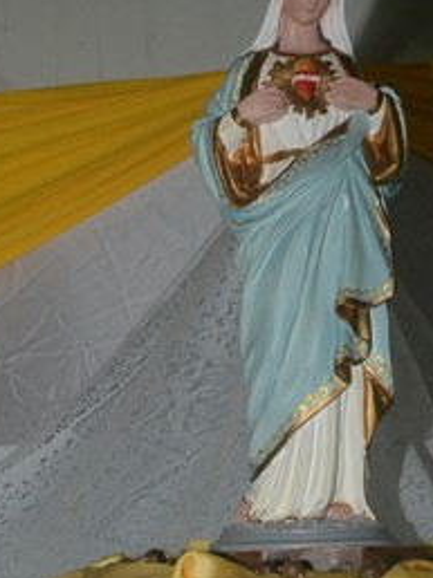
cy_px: 414
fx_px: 2439
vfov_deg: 13.5
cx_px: 305
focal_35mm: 146
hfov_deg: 10.1
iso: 3200
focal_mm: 58
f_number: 5
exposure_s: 1/100
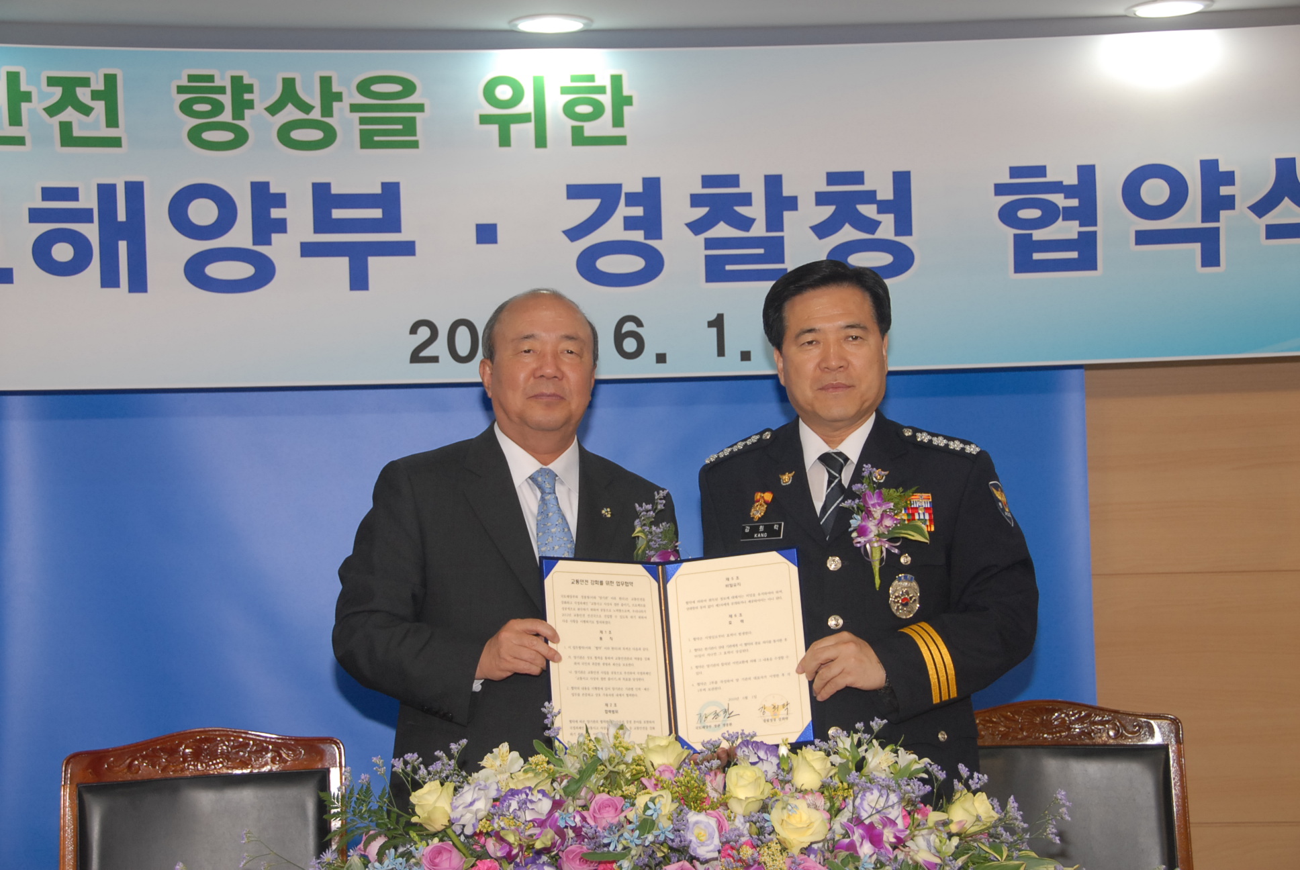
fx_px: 2386
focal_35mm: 66
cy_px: 435
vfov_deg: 20.7
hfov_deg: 30.5
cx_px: 650
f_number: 5.6
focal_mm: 44
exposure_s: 1/60
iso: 400
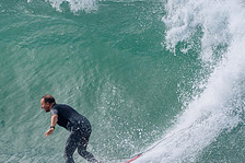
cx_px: -20
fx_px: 13213
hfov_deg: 1.1
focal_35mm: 1943
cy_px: 200
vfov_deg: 0.7
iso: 360
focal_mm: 500
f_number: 5.6
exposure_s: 1/2000
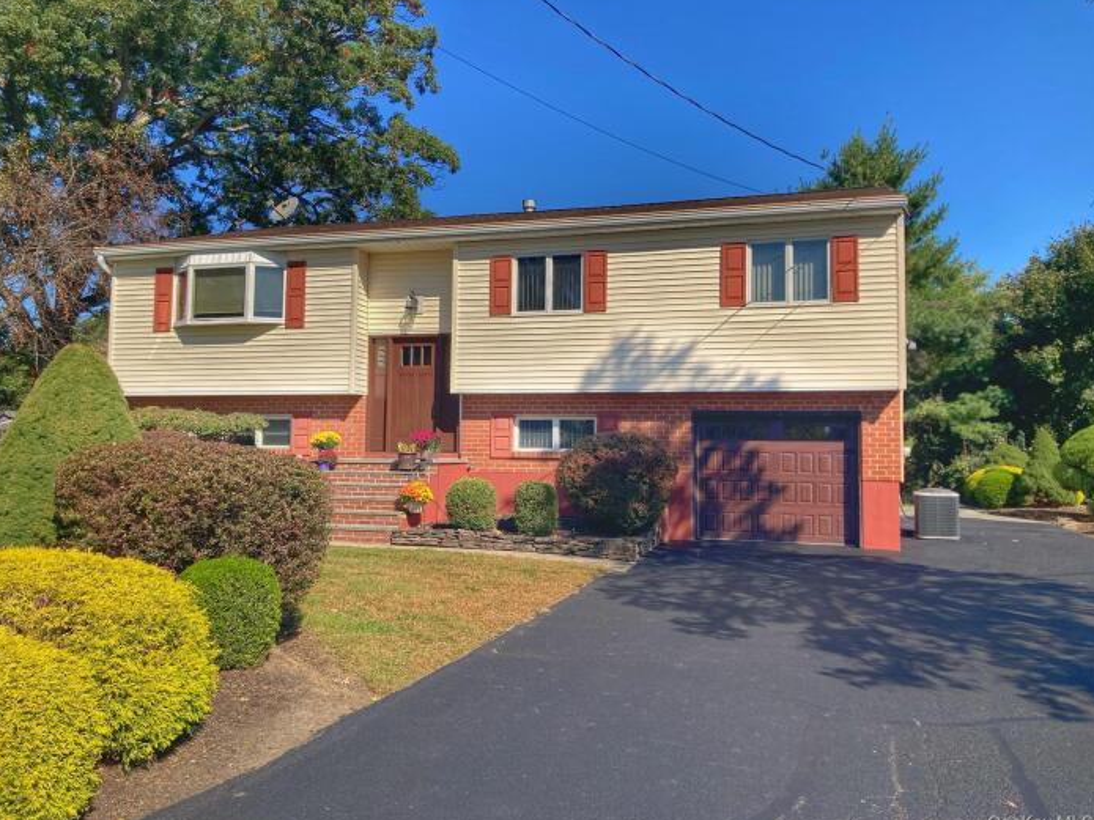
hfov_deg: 61.7
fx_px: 916
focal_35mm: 29
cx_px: 534
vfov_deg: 48.2
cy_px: 411
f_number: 1.8
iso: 20
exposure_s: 1/1946
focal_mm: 3.99
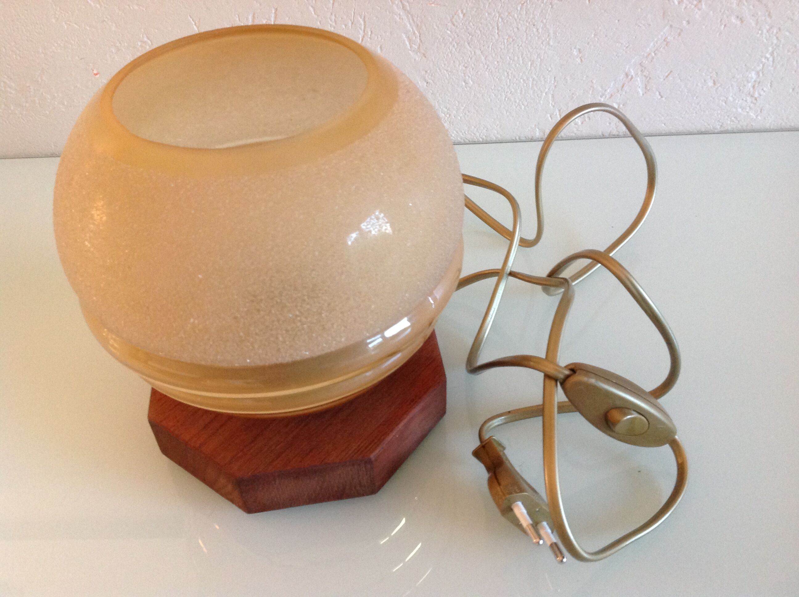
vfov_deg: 40.6
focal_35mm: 35
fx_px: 807
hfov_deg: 52.7
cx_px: 400
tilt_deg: -41.7
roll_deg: +2.5
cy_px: 298
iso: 250
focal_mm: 4.28
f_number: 2.4
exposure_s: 1/15
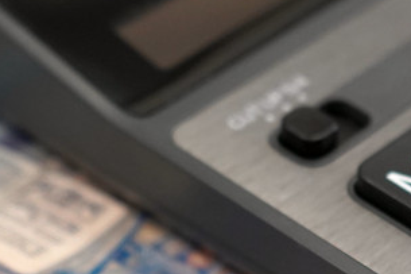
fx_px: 1346
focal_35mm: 118
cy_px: 261
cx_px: 503
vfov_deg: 11.5
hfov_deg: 16.6
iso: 1600
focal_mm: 30
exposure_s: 1/160
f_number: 3.5
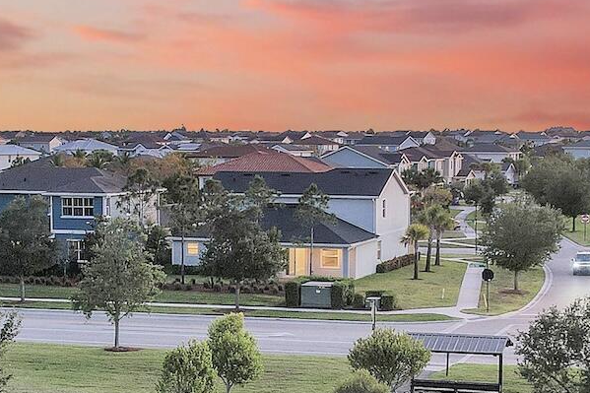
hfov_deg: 23.7
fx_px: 1409
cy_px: 285
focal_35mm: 86
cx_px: 288
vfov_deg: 15.8
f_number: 2.8
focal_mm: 8.38
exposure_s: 1/20
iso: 100
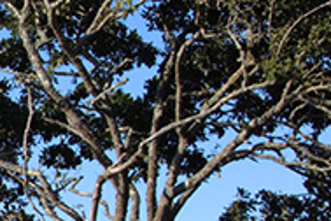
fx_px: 2317
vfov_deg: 5.4
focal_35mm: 252
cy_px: 277
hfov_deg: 7.9
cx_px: -298
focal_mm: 19.75
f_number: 5.6
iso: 125
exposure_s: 1/400
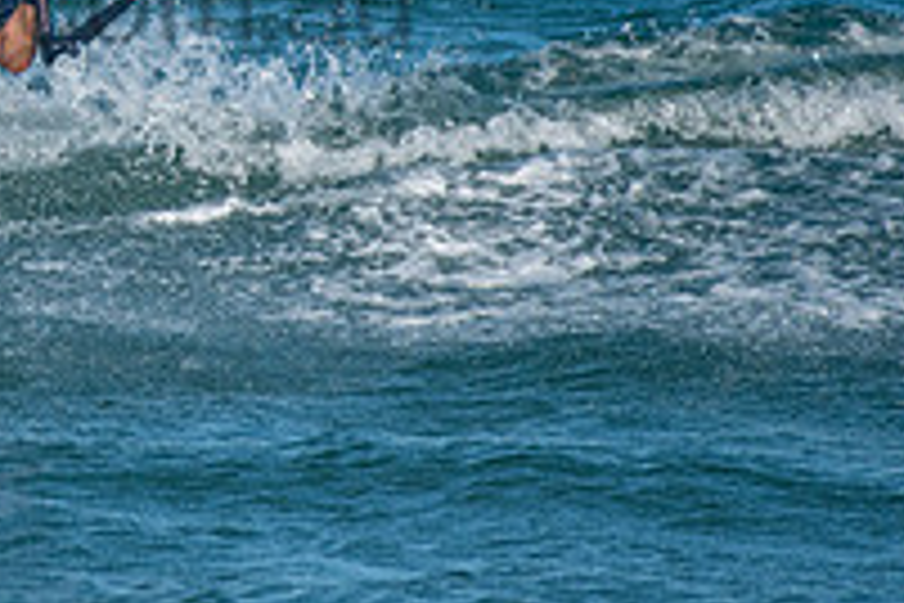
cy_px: -61
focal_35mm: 1445
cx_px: -63
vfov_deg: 1.0
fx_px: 36283
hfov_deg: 1.4
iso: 640
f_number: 5.6
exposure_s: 1/4000
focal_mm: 500
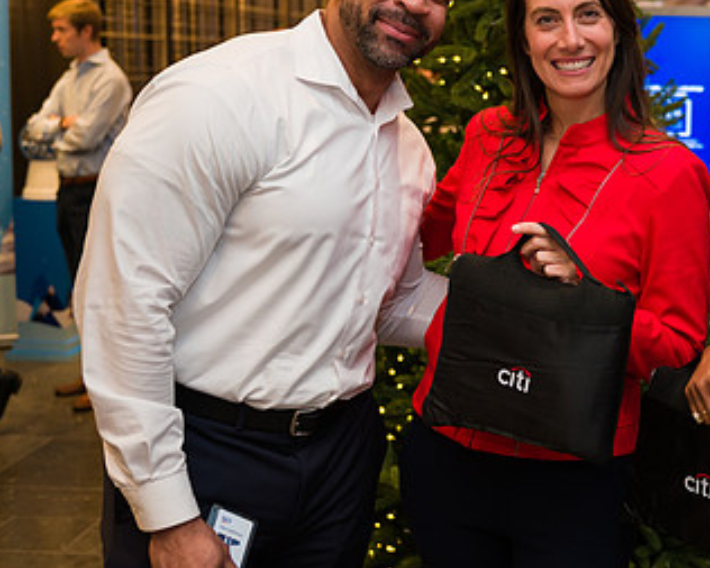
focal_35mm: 62
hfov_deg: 29.8
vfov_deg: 24.5
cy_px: 216
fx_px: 1303
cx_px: 564
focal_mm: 36
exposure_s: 1/200
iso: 400
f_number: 3.2
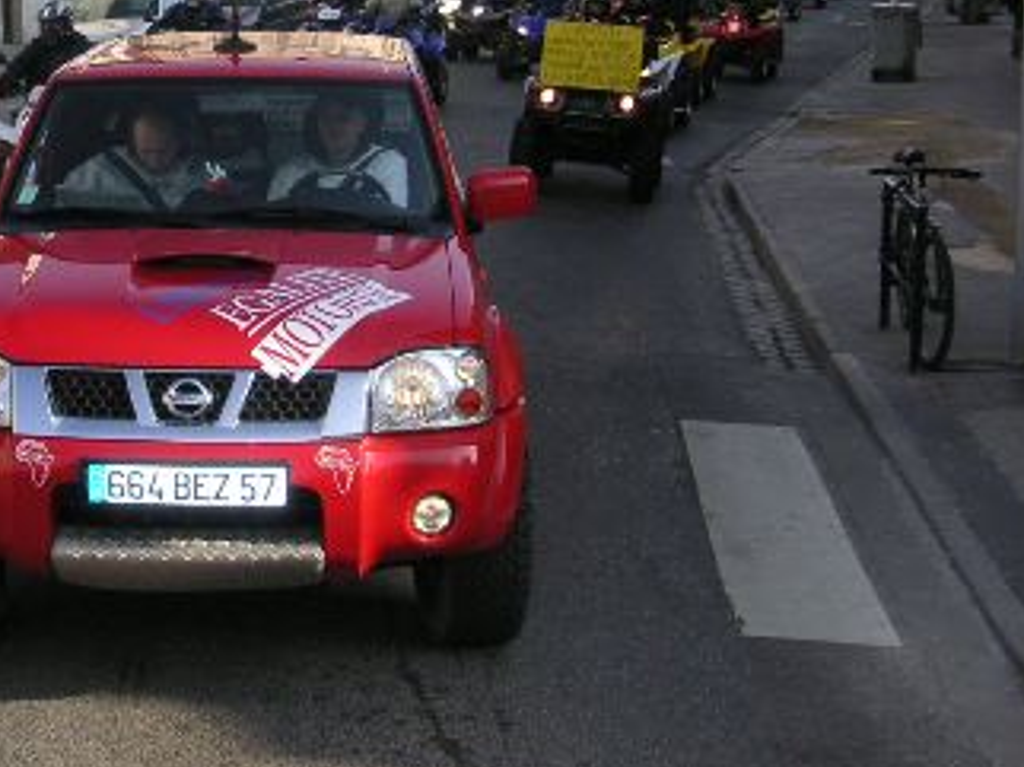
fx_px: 2040
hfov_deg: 27.3
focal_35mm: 69
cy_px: 130
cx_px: 127
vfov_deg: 21.0
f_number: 2.8
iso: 50
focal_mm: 6.1
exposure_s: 1/750
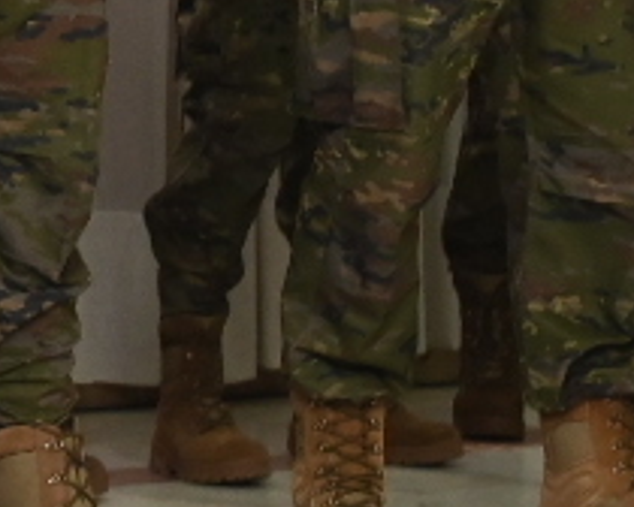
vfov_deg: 6.0
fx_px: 4747
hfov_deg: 7.1
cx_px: -963
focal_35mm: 253
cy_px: -308
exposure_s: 1/200
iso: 2000
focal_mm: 35
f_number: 5
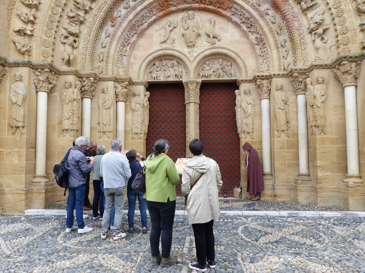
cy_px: 142
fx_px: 274
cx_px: 177
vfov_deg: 53.0
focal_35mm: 26
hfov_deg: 67.3
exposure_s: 1/100
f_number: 3.5
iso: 100
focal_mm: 4.5
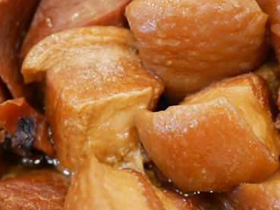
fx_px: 663
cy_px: 116
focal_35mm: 82
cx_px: 142
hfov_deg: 23.9
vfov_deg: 18.0
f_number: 1.7
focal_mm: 15
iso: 320
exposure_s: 1/60
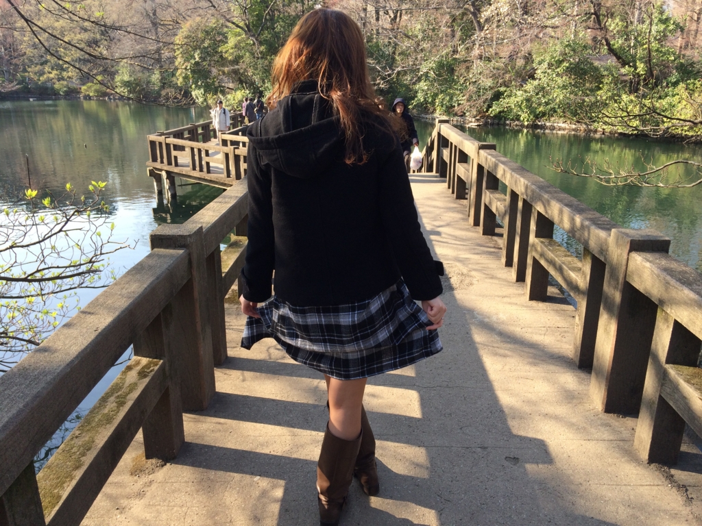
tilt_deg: -18.7
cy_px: 263
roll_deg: +1.4
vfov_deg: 48.2
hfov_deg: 61.7
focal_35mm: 29
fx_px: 588
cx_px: 351
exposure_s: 1/326
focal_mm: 4.15
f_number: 2.2
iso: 32
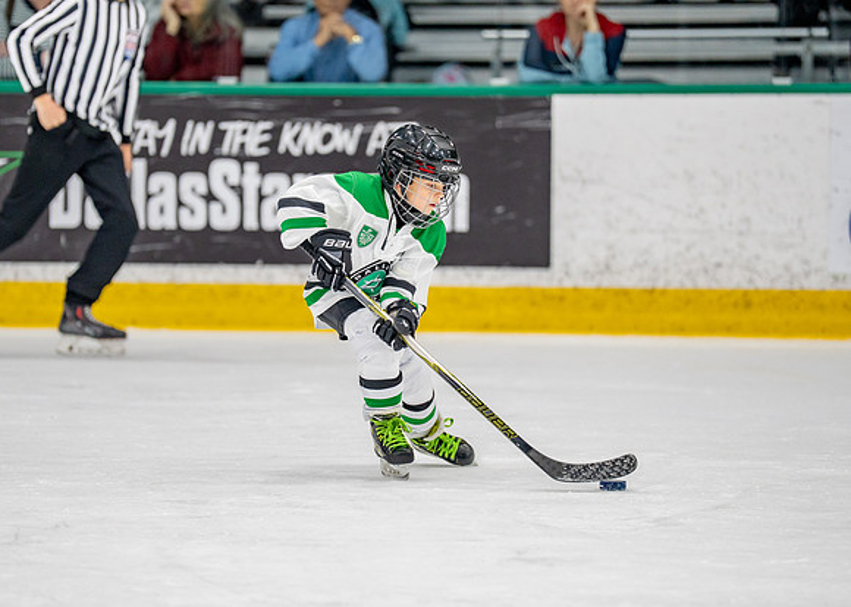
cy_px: 288
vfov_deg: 5.5
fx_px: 6343
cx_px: 338
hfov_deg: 7.7
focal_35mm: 262
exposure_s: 1/1250
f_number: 2.8
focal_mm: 200
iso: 1000
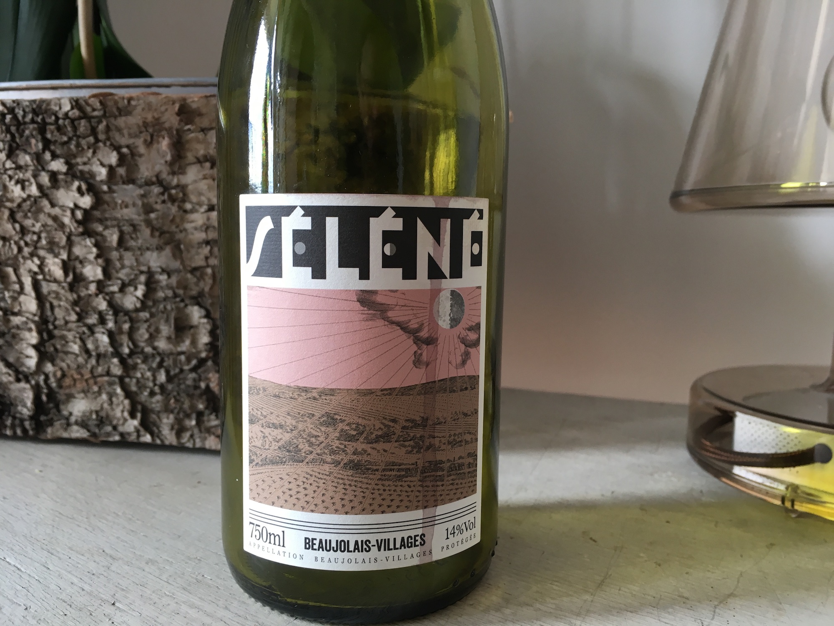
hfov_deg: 61.7
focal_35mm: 29
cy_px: 313
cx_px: 417
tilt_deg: -9.1
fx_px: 699
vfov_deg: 48.2
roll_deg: +0.1
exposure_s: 1/33
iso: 25
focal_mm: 4.15
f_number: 2.2
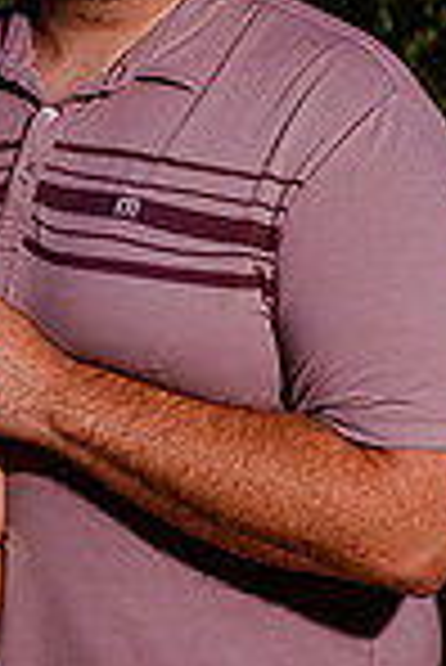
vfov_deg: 9.7
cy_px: 284
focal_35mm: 213
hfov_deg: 6.4
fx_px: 3949
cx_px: -113
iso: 100
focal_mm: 70
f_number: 8
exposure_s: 1/320
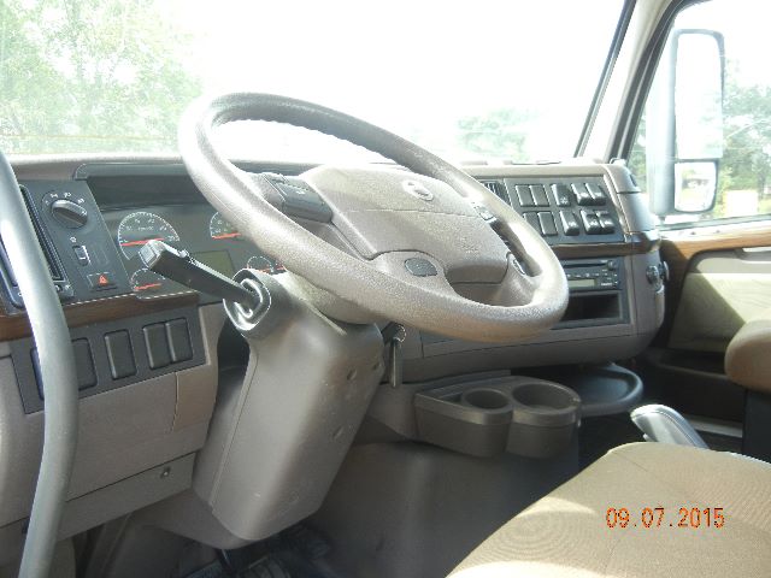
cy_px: 289
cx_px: 386
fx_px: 668
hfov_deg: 60.0
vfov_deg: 46.8
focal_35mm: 30
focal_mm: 5.4
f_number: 3.5
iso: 160
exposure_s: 1/59.3
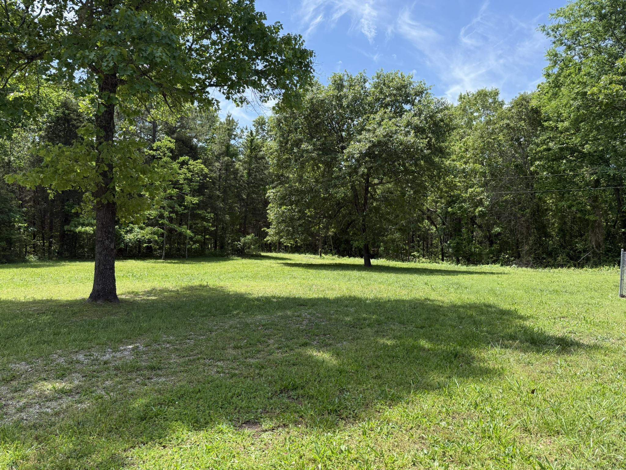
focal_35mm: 24
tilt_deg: -0.6
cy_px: 235
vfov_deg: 56.8
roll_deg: -1.5
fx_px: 434
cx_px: 313
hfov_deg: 71.6
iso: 100
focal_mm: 6.76
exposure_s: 1/1855
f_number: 1.78
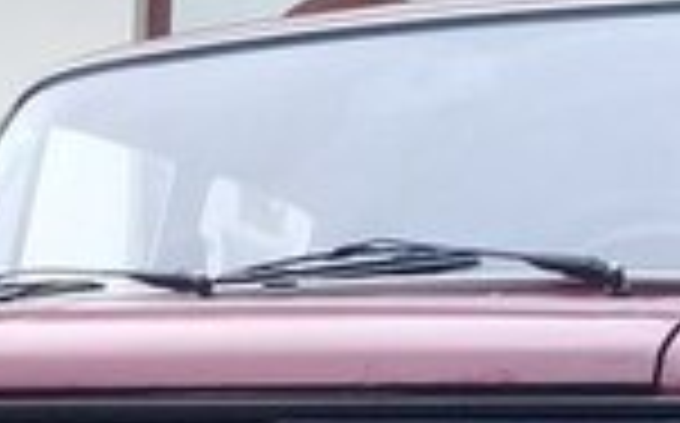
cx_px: 14
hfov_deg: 14.3
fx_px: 2666
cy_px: 614
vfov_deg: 8.9
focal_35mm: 144
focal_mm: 3.3
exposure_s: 1/116
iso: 50
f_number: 2.2
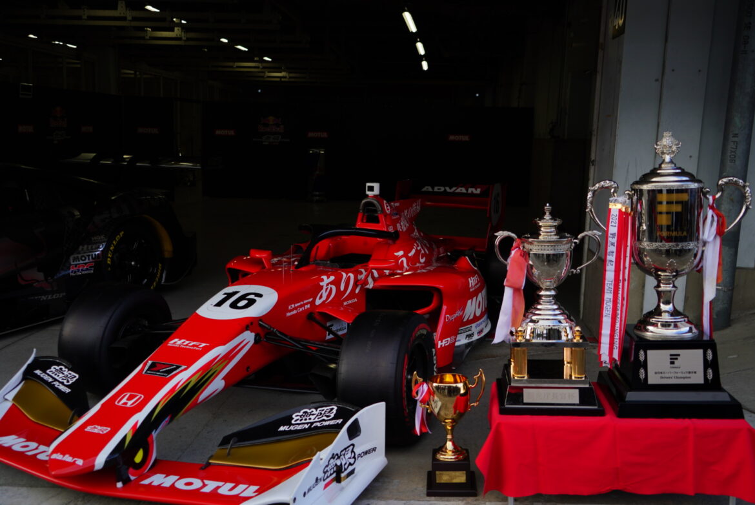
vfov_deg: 38.9
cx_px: 378
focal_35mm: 34
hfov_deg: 55.8
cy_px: 252
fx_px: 714
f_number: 4
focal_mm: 34
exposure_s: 1/320
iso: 125
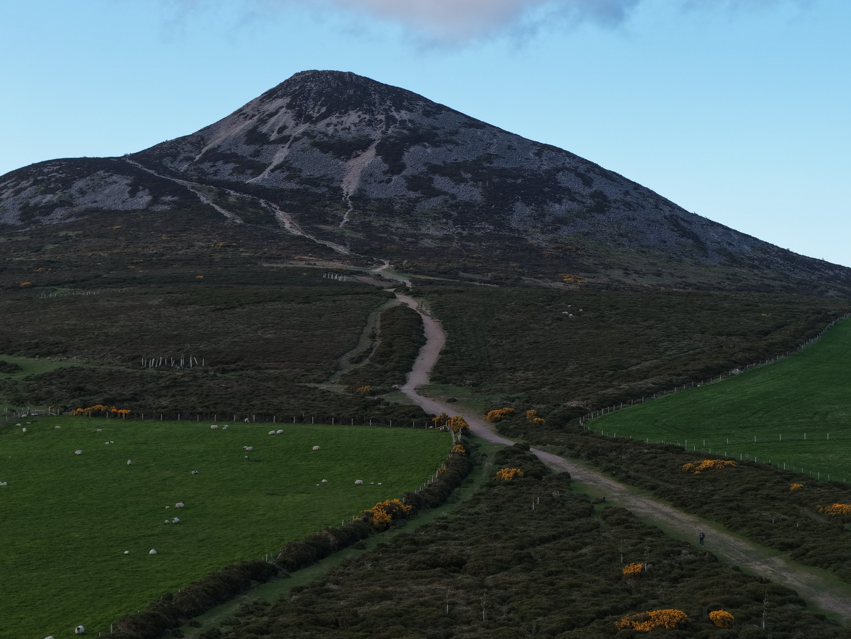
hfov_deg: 23.8
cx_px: 449
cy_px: 280
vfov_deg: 18.0
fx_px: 2016
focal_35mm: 82
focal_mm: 19.35
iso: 100
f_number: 2.8
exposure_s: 1/80
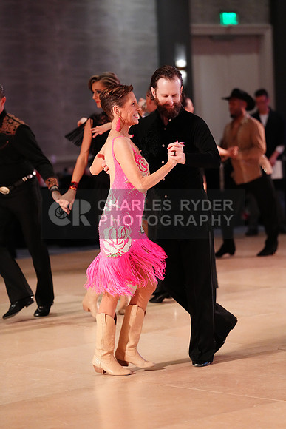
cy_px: 214
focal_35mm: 122
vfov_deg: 16.8
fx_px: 1453
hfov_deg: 11.2
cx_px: 143
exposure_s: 1/320
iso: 5000
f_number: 2.8
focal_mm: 122
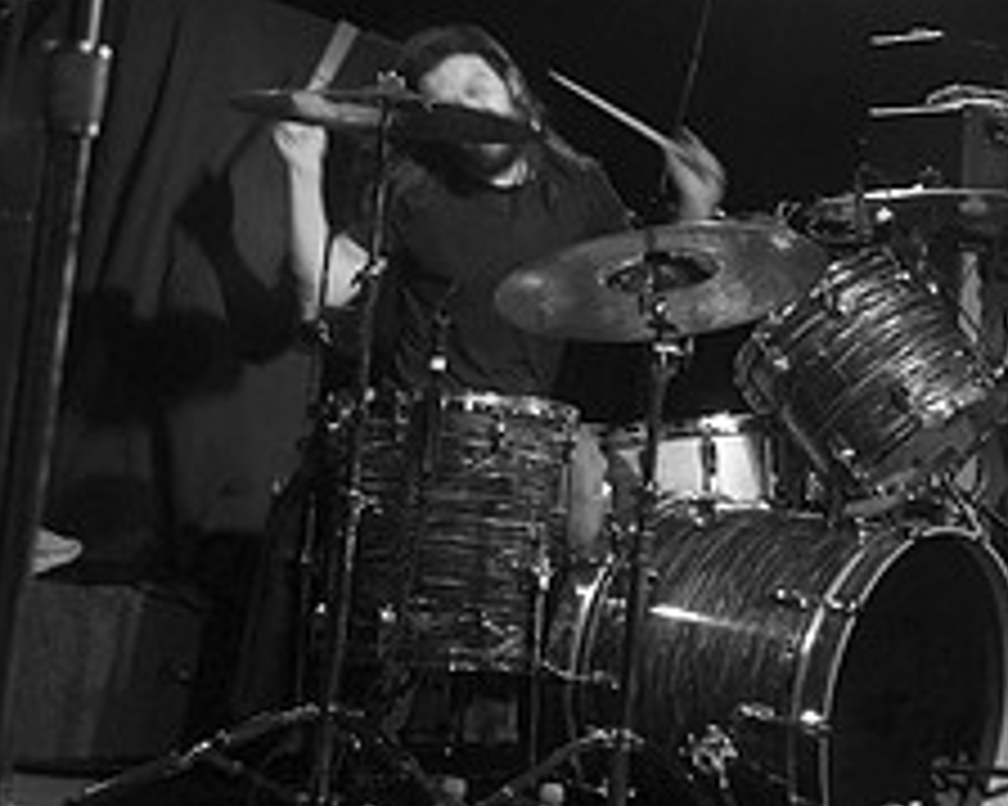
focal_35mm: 73
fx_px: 2177
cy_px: 9
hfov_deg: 26.1
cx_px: 562
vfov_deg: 20.3
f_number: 2.8
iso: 800
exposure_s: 1/100
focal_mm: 20
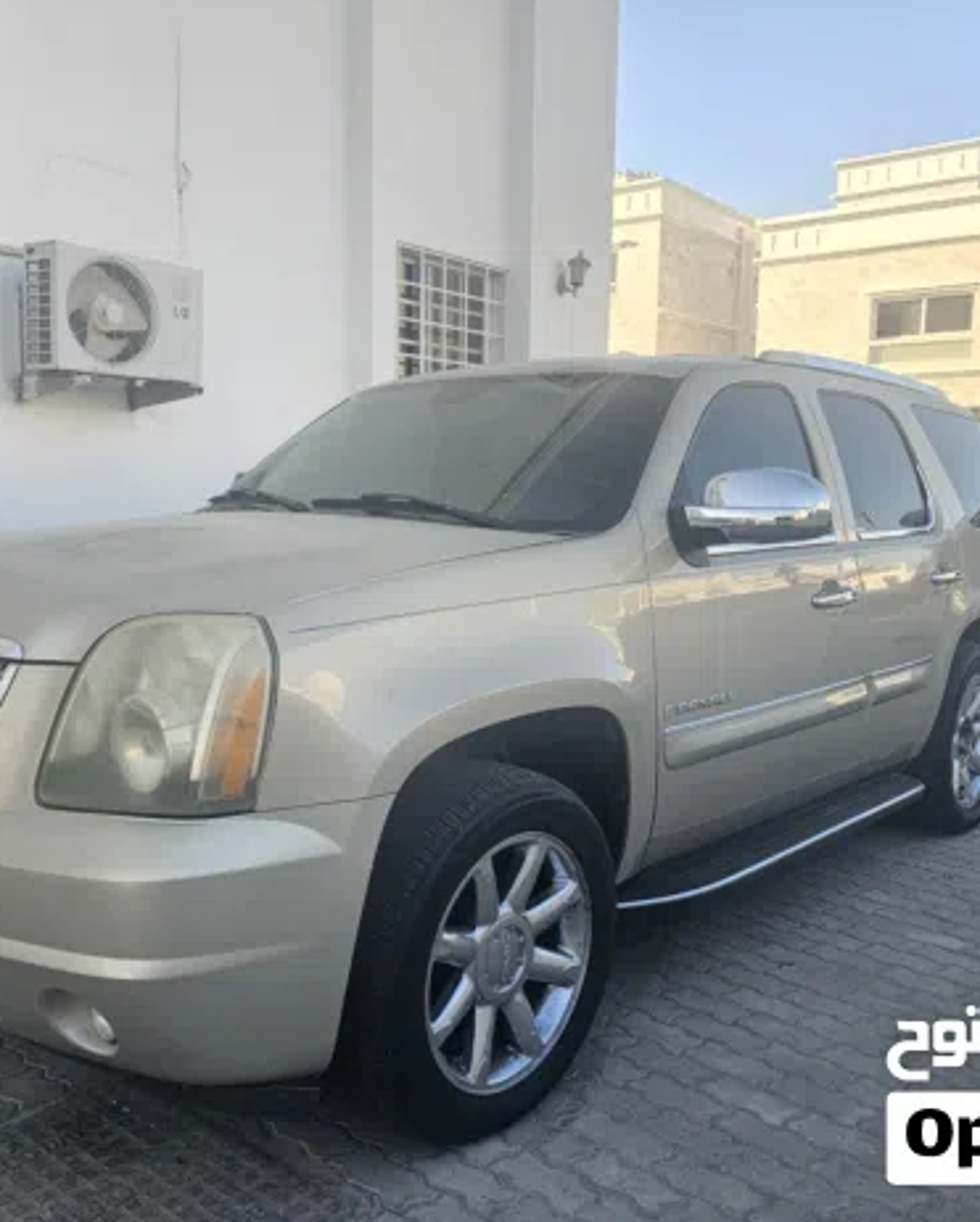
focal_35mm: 31
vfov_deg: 57.1
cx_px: 489
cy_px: 615
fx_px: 1123
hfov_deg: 47.2
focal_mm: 6.3
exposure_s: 1/180
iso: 25
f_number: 1.7
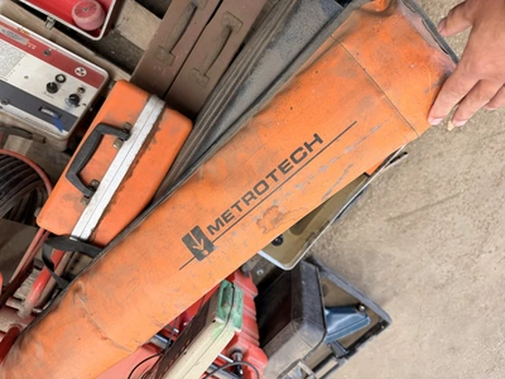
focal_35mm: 24
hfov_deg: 71.6
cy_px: 190
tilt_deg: -65.1
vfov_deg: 56.8
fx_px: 350
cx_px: 252
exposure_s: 1/60
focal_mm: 6.76
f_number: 1.78
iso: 200
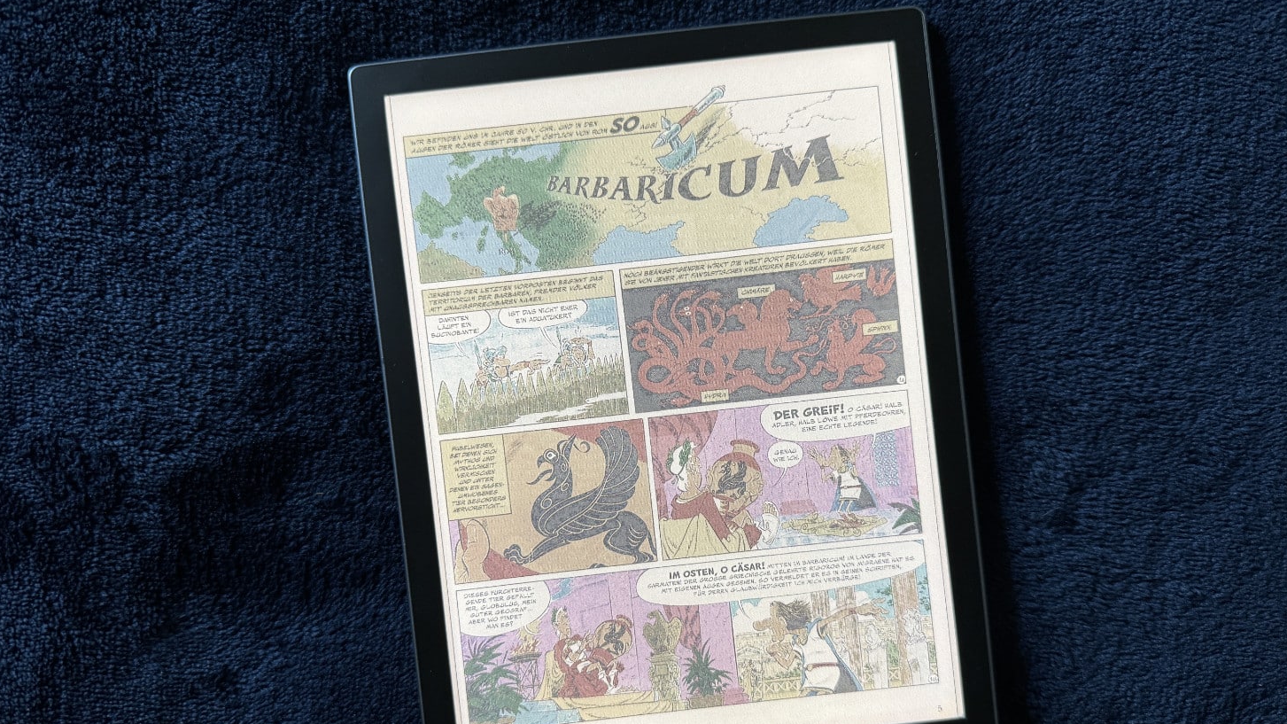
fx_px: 921
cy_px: 424
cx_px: 655
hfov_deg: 69.9
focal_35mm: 27
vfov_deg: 42.7
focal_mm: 6.8
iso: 200
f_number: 1.8
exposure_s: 1/121
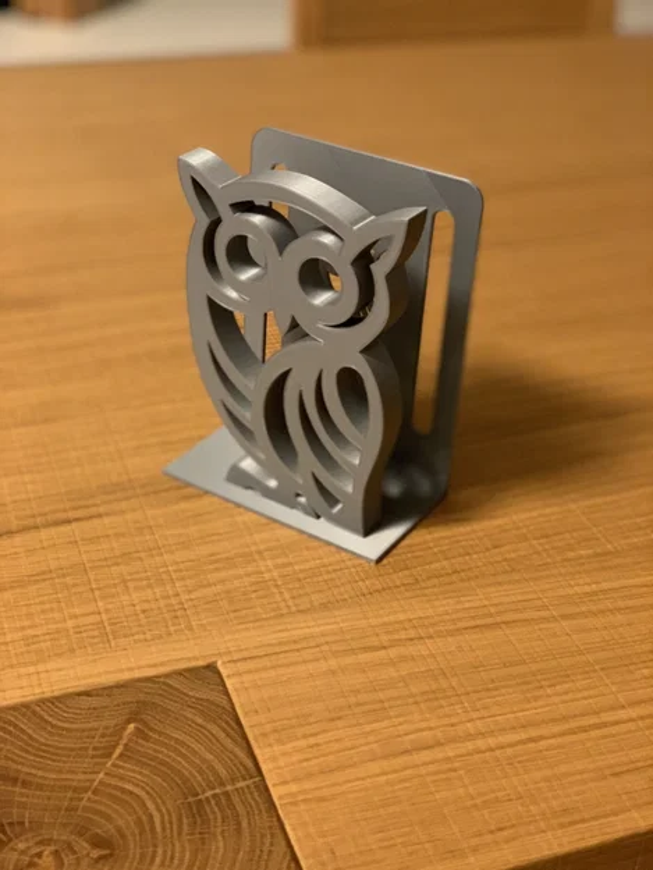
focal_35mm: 52
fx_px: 1307
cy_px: 435
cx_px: 326
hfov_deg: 28.0
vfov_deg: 36.8
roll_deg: -3.2
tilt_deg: -31.0
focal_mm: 6
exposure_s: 1/30
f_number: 2.4
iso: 640
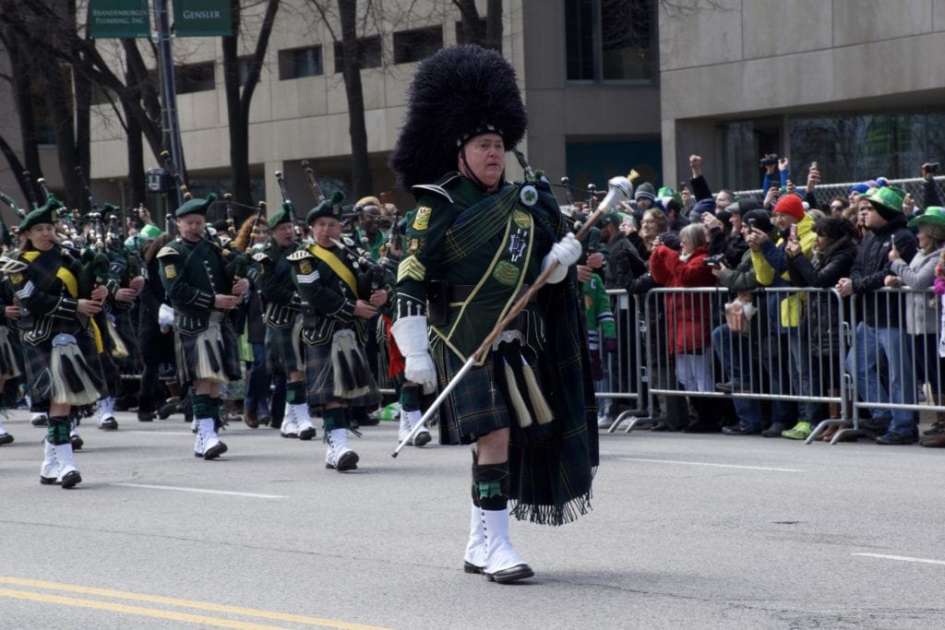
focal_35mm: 135
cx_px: 472
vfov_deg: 10.2
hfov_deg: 15.2
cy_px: 315
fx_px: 3544
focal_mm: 90
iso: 200
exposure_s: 1/100
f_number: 13
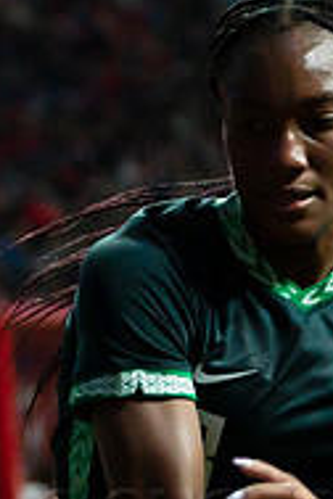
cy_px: 461
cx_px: 235
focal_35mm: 468
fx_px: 6493
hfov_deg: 2.9
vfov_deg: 4.4
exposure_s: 1/3200
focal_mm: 98
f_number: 4
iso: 4000
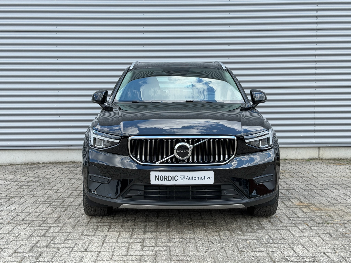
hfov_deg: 39.7
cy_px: 132
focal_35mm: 48
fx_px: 487
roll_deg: +0.7
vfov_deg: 30.3
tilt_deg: -4.1
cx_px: 176
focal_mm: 6.76
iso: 64
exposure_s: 1/962
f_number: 1.78
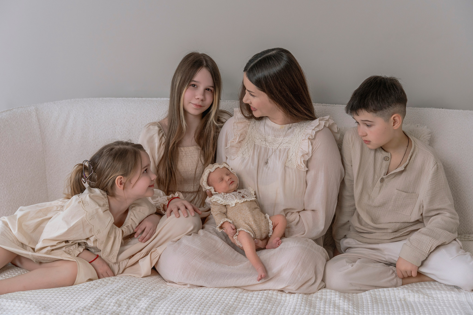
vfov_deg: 27.5
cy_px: 158
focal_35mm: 49
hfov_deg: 40.3
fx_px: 644
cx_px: 236
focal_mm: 49
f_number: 3.5
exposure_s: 1/200
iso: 1000
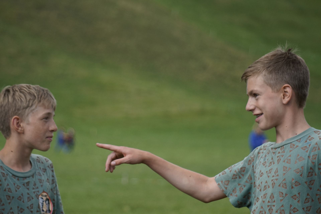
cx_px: 160
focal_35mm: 180
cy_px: 107
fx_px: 1605
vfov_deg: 7.6
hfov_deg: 11.4
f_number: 5
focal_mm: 120
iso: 640
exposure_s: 1/2000
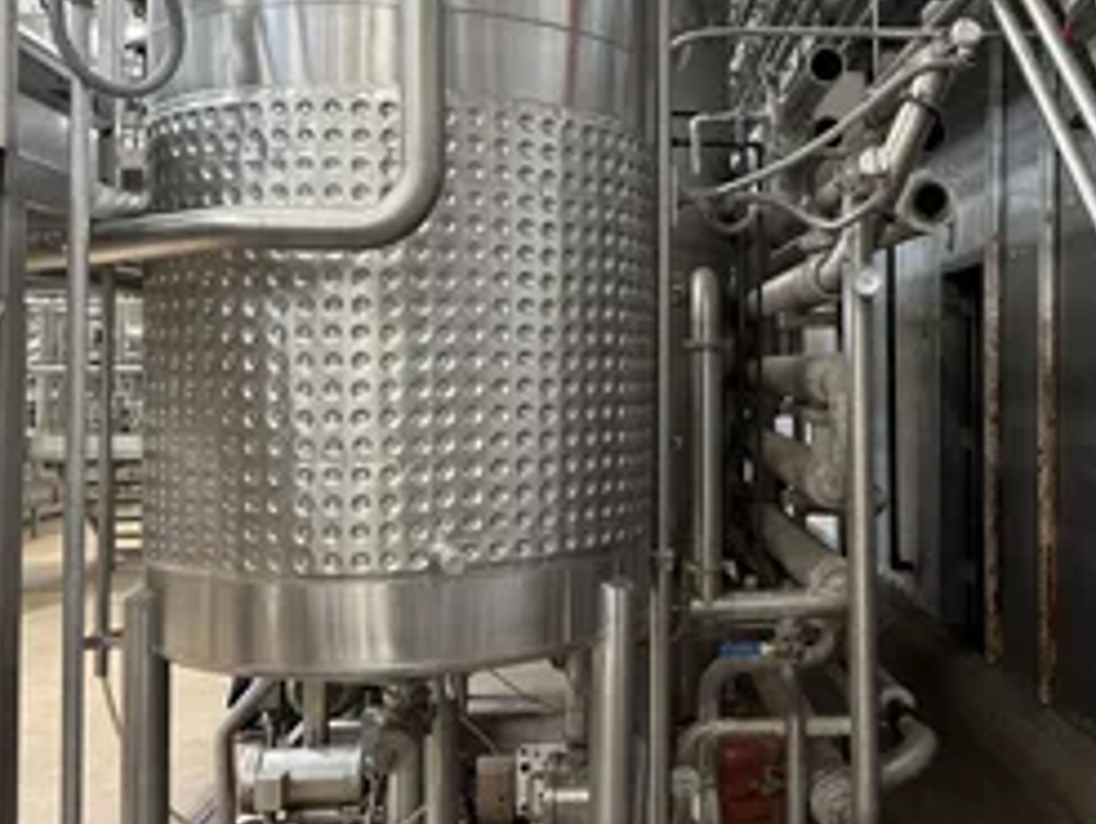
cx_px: 753
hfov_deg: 46.9
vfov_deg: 36.7
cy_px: 330
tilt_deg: +3.7
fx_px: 1236
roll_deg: +0.1
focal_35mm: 39
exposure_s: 1/60
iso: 160
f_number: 1.78
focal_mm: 6.76
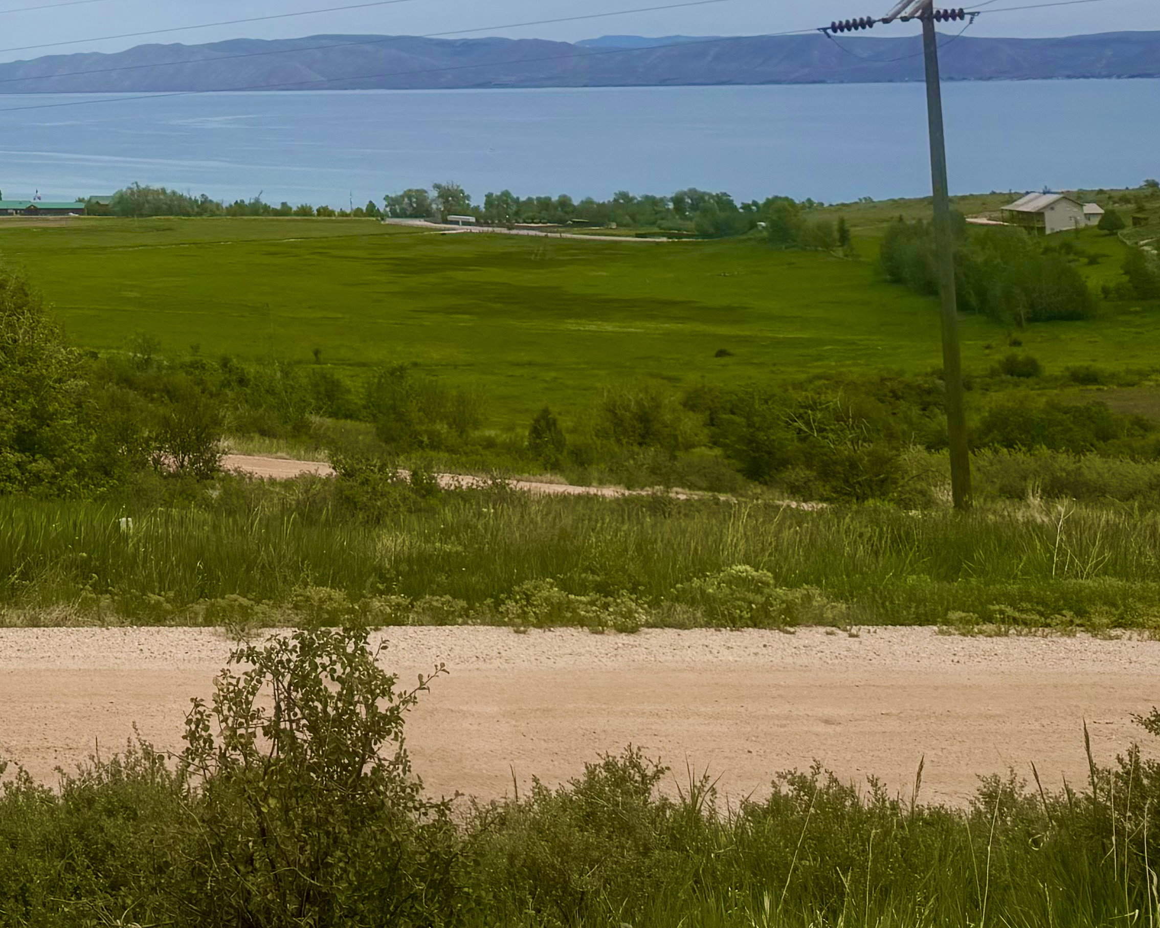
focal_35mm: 59
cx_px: -258
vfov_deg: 24.0
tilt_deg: +2.4
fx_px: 2025
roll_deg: -0.1
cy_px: -116
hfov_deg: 27.7
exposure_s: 1/11905
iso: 80
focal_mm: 6.76
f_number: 1.78
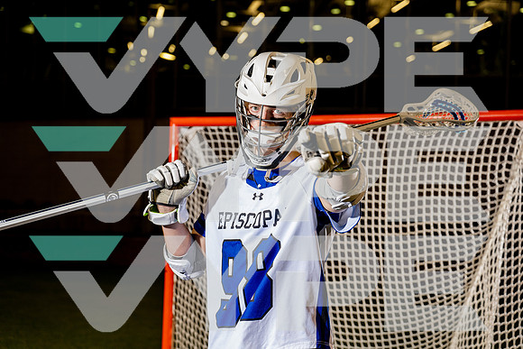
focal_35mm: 70
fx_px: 1017
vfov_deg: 19.5
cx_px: 262
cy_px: 174
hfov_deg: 28.8
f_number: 4
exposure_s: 1/250
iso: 400
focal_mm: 70
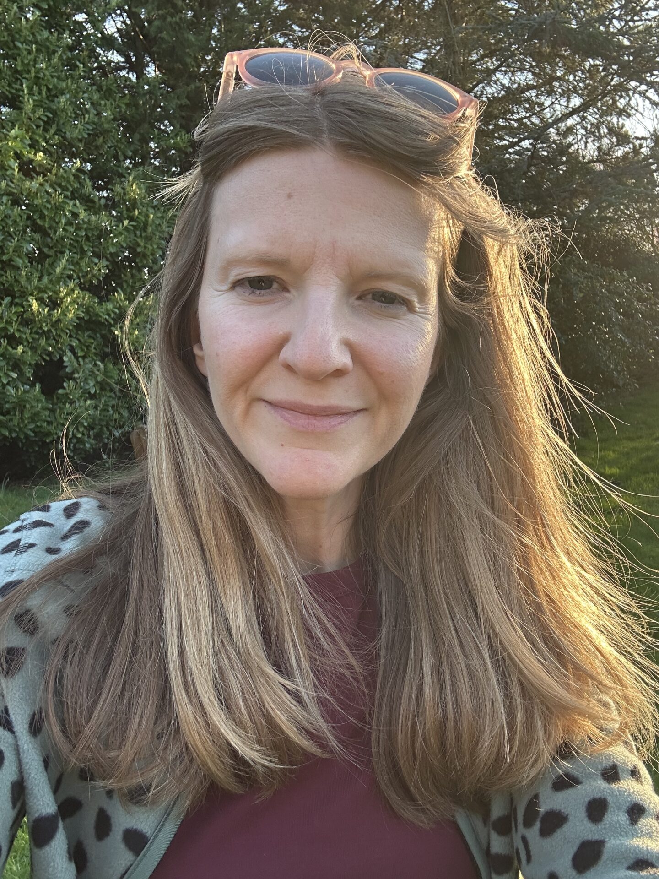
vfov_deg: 60.0
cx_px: 330
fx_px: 761
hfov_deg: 46.8
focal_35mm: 30
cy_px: 440
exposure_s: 1/121
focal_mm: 2.69
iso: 32
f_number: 1.9
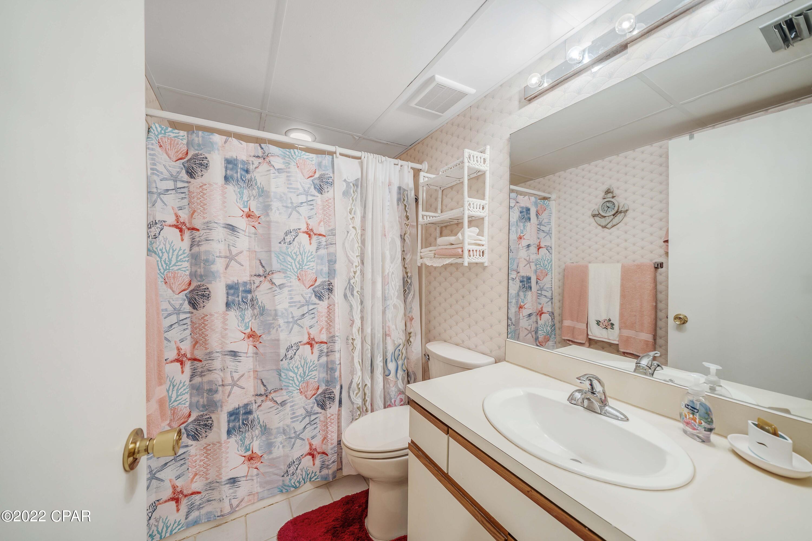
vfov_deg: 90.0
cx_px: 406
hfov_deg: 112.6
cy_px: 270
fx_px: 271
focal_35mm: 12
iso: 100
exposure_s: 1/8
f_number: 5.6
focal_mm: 12
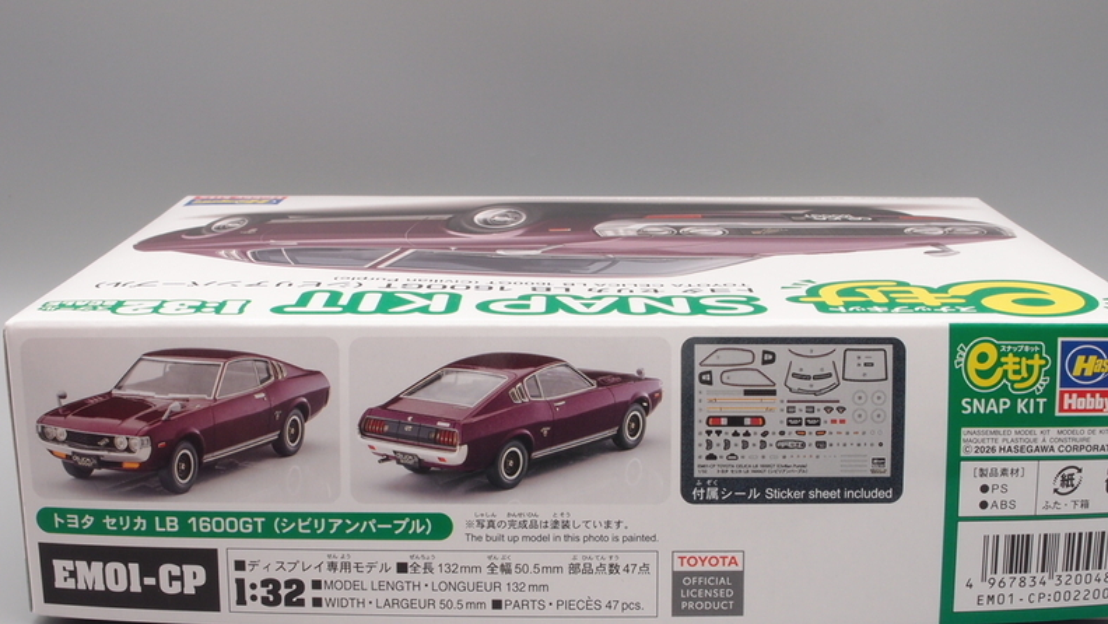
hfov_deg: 37.8
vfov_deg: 21.8
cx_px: 550
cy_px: 406
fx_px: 1616
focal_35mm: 55
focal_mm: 10.83
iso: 100
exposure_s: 1/10
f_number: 8
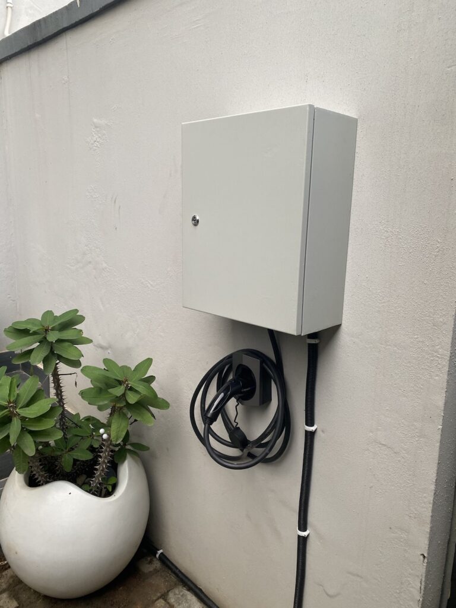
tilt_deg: -11.8
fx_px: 457
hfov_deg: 53.1
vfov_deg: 67.3
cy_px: 304
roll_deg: -1.7
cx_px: 228
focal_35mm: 26
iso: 125
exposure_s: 1/121
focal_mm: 4.25
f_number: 1.8
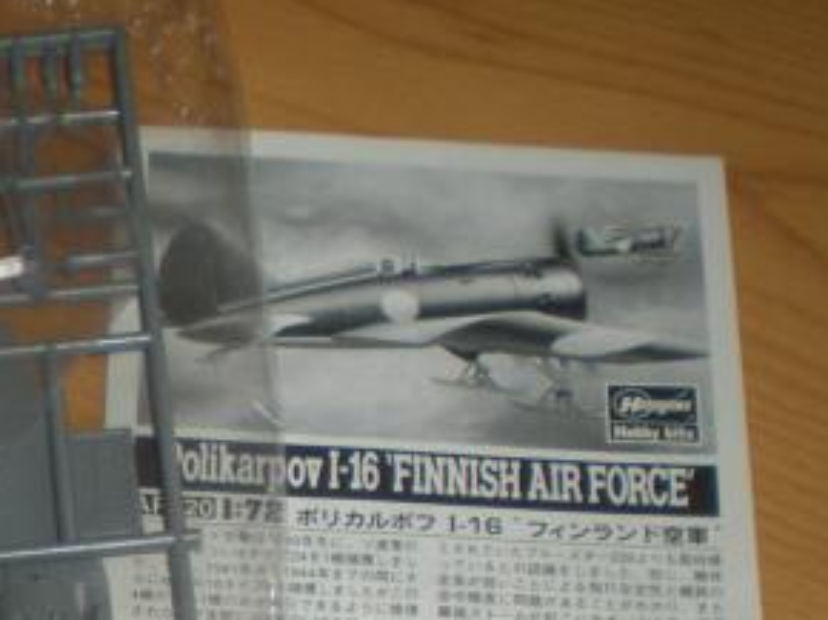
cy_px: 754
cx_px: -11
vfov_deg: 13.7
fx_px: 2509
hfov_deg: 18.2
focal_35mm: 105
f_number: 3.1
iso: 64
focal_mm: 6.3
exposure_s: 1/30
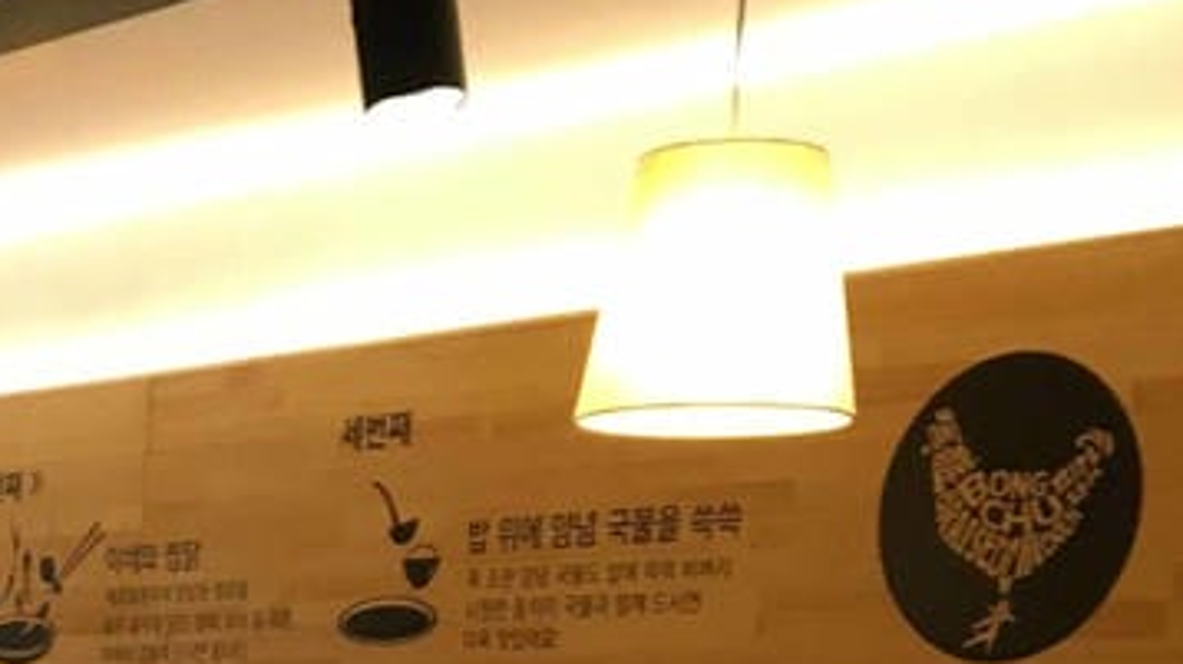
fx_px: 3324
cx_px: -466
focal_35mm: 106
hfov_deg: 18.4
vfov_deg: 10.9
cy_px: 1084
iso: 100
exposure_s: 1/30
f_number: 2.2
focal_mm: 4.15
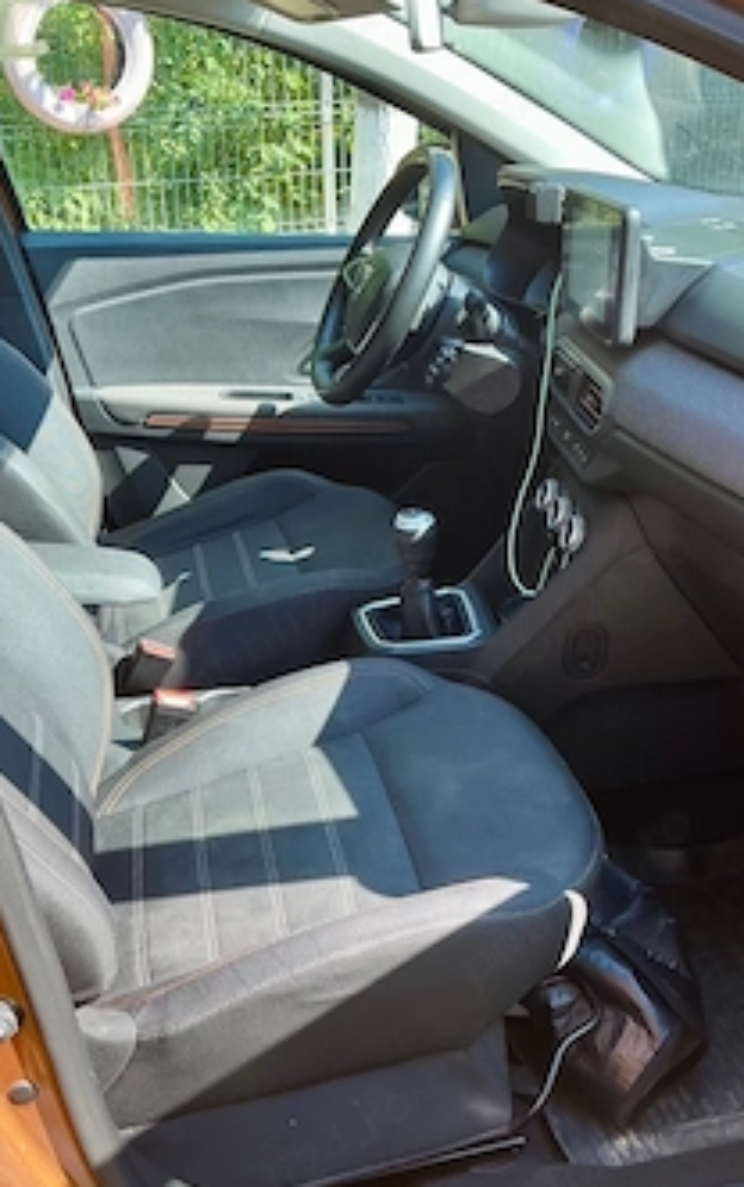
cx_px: 368
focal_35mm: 37
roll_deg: +2.1
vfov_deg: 52.6
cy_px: 661
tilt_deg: -27.0
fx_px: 1198
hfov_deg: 34.5
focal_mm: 3
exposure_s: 1/120
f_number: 1.8
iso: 25
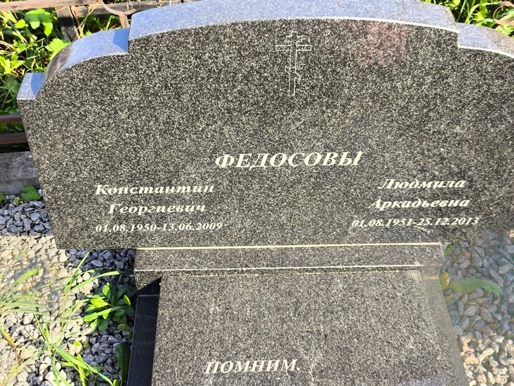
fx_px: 743
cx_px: 257
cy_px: 193
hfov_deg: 38.2
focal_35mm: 50
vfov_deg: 29.1
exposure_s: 1/312
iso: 50
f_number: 1.7
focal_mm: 4.71
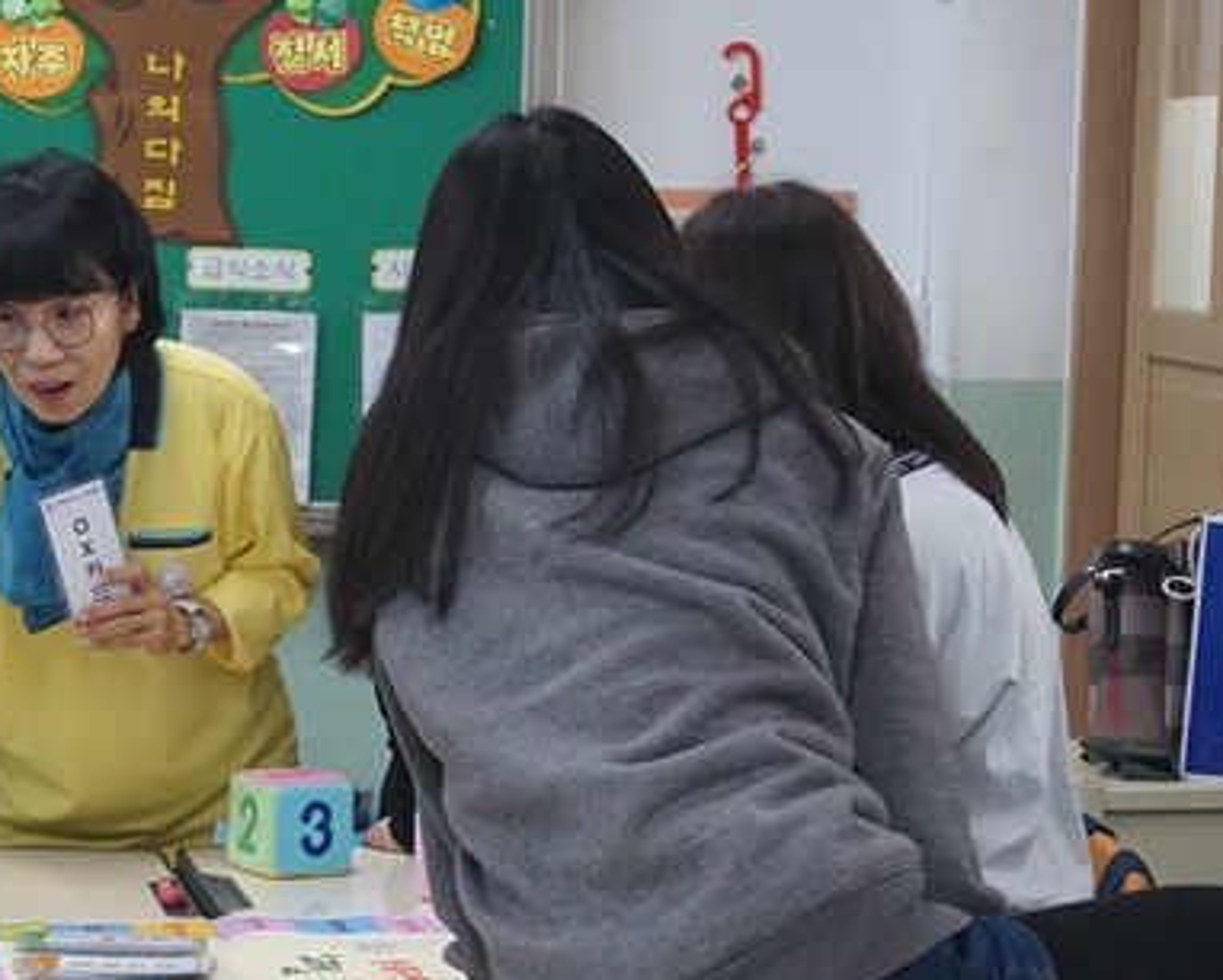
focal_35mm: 114
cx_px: 128
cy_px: 650
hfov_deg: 16.6
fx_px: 4137
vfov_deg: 13.5
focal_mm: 31
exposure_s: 1/100
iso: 1600
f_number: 6.3
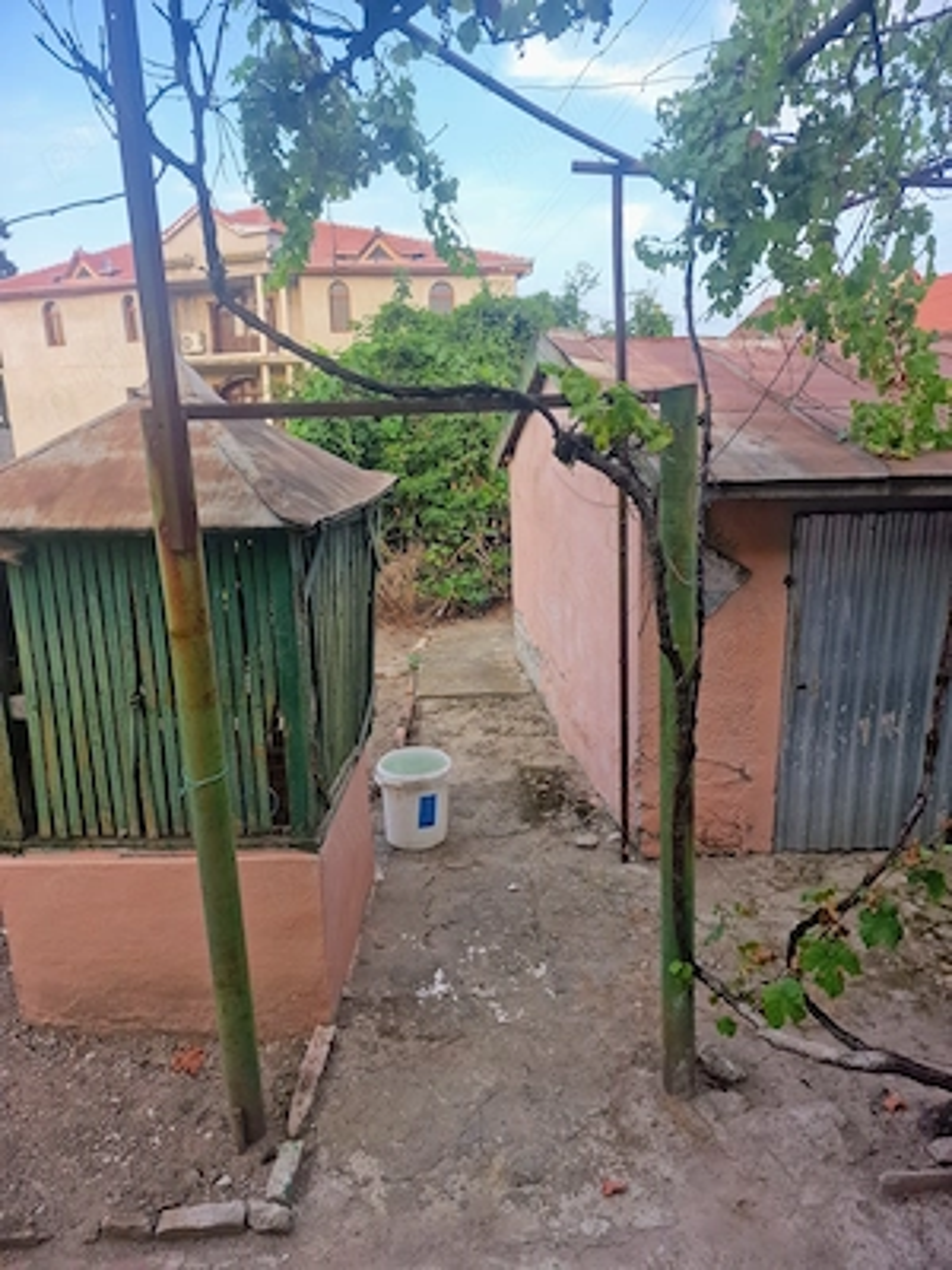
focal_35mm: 23
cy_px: 635
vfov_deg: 73.9
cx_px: 476
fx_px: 843
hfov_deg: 58.9
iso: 50
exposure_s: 1/120
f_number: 1.8
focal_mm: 6.4
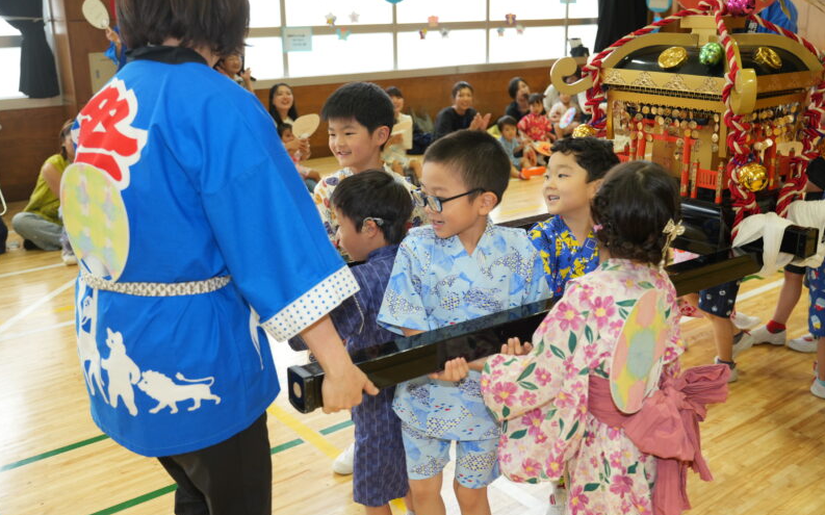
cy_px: 242
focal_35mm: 36
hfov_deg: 54.0
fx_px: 809
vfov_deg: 35.3
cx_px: 410
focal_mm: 35
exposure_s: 1/250
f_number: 4
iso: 640
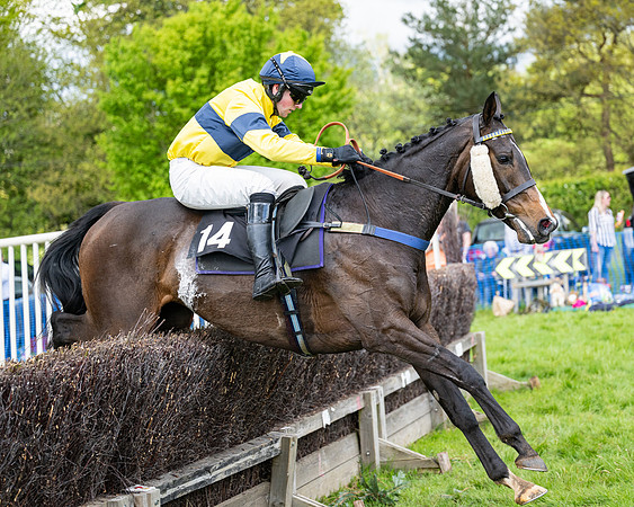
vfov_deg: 19.4
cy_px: 254
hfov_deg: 24.2
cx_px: 342
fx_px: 1479
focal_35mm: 79
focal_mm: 70
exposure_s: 1/2000
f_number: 2.8
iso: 400
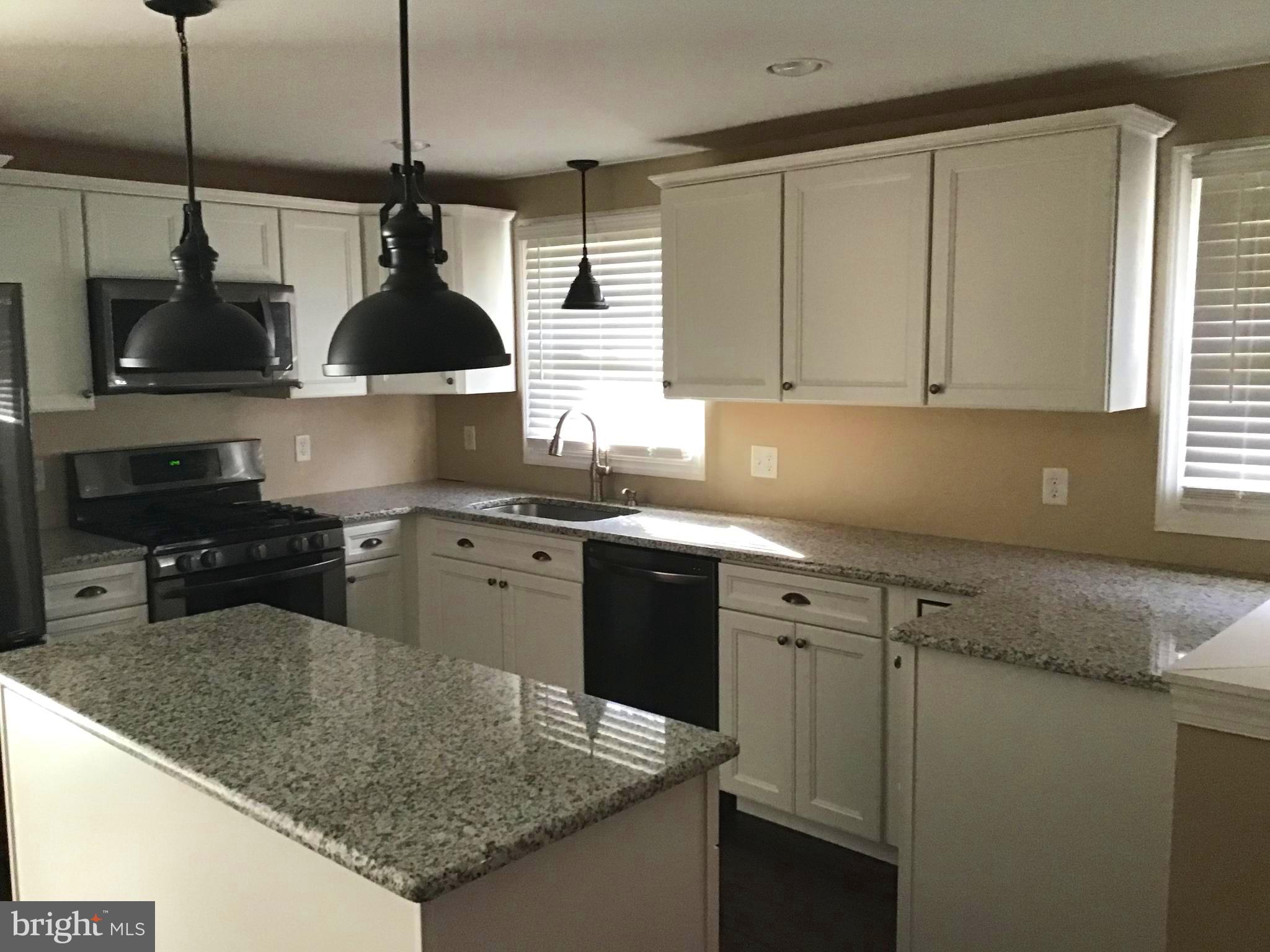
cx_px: 635
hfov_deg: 58.4
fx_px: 1137
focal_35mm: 31
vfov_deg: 45.4
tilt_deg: -6.0
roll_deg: +0.0
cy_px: 476
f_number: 2.4
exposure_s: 1/30
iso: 160
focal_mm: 3.3
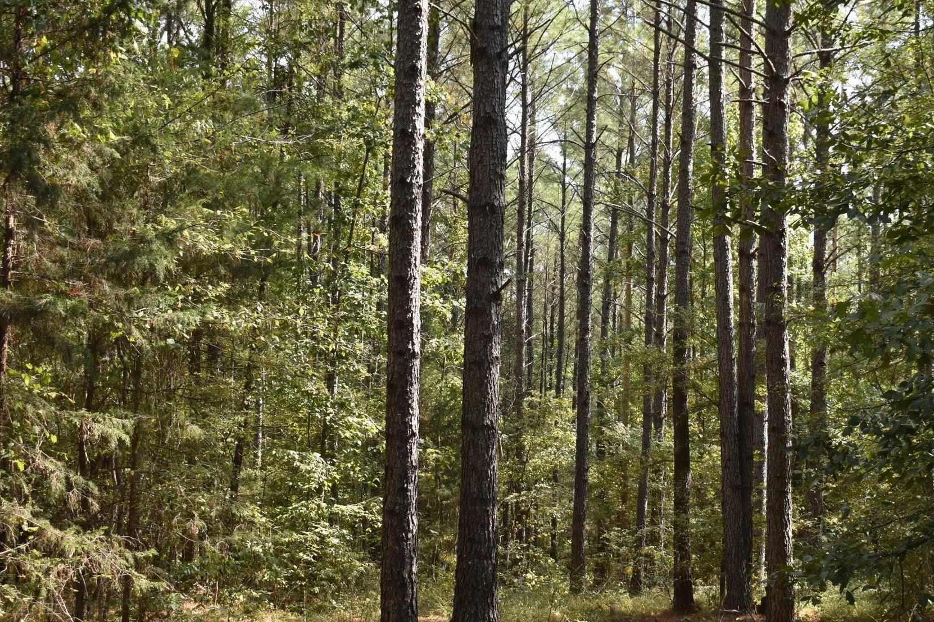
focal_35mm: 65
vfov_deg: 20.9
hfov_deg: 30.9
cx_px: 559
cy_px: 362
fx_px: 1686
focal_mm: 30
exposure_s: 1/250
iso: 250
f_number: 5.6
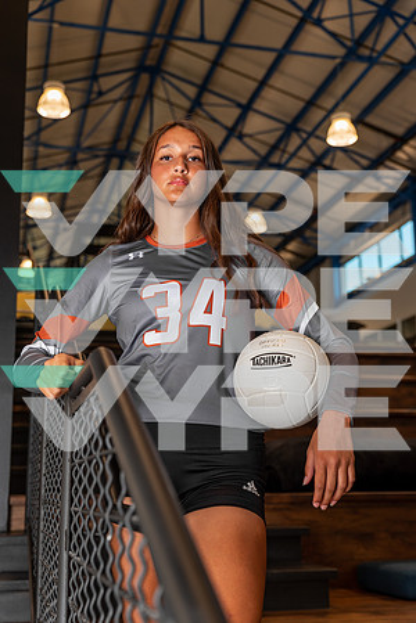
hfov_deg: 28.1
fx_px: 832
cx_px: 208
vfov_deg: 41.1
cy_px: 312
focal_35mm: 48
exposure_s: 1/100
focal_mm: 48
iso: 100
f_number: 3.5
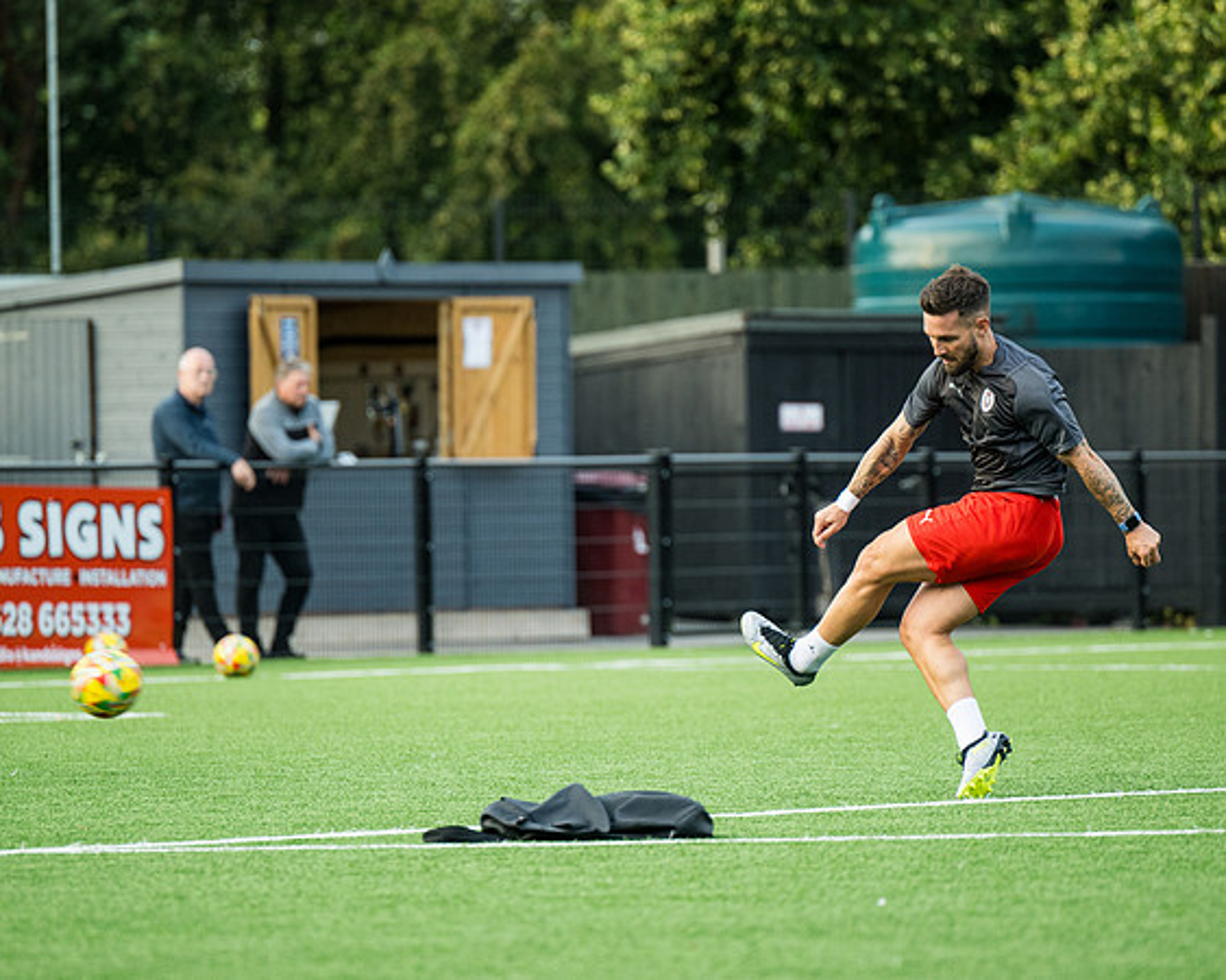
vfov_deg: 4.6
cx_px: 672
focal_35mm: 333
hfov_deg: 5.8
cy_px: 490
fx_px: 12096
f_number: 4
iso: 800
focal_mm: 270
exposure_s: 1/640
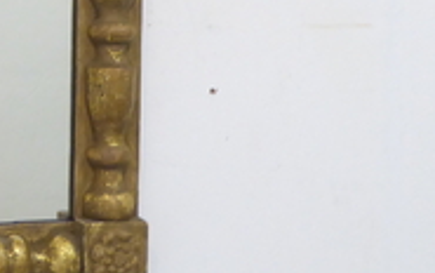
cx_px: -52
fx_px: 1305
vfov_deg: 11.8
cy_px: 24
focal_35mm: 110
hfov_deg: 18.2
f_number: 3.5
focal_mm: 5.4
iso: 400
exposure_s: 1/20
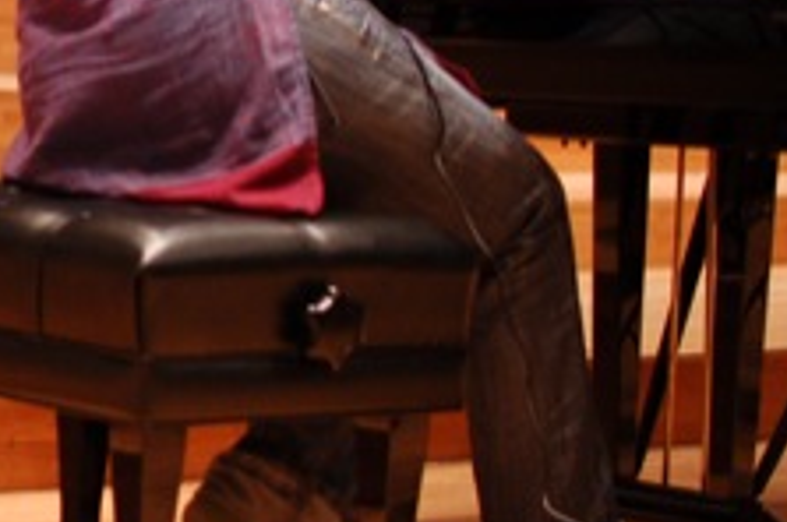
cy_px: 76
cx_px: -268
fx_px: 3284
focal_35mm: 150
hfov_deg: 13.1
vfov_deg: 9.1
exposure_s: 1/30
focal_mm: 35
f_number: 2.8
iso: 800
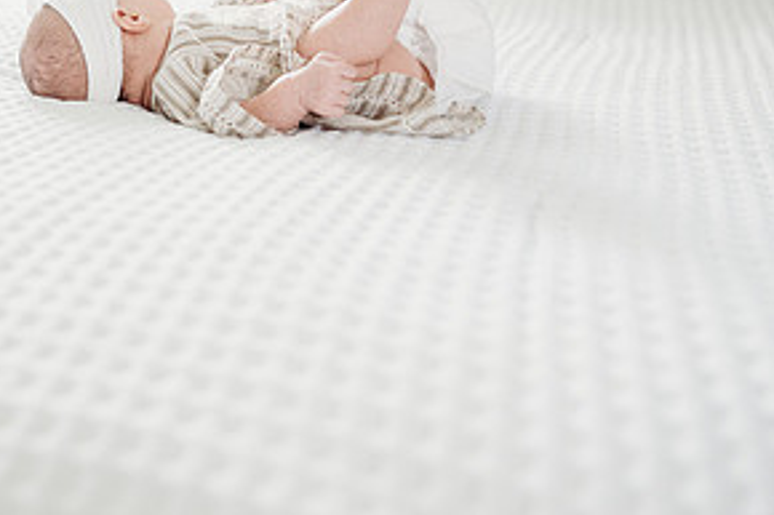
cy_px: 73
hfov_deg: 40.0
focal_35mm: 48
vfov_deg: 27.3
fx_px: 1031
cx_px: 198
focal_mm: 24
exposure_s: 1/200
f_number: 2.5
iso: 500
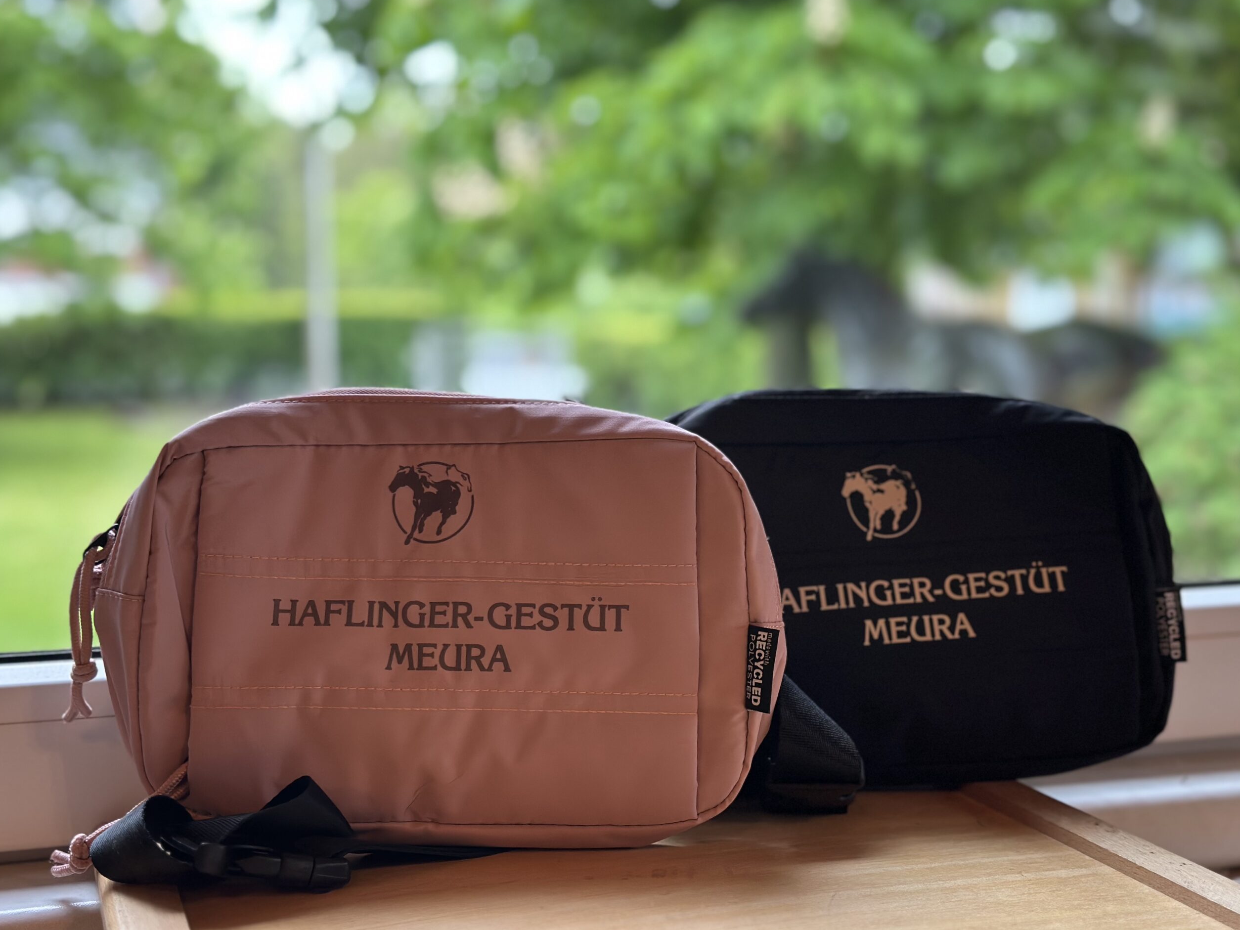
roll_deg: +0.7
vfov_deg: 29.7
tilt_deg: -3.1
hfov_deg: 38.9
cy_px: 468
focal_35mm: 49
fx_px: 1755
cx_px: 621
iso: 125
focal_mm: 6.86
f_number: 1.78
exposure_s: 1/60
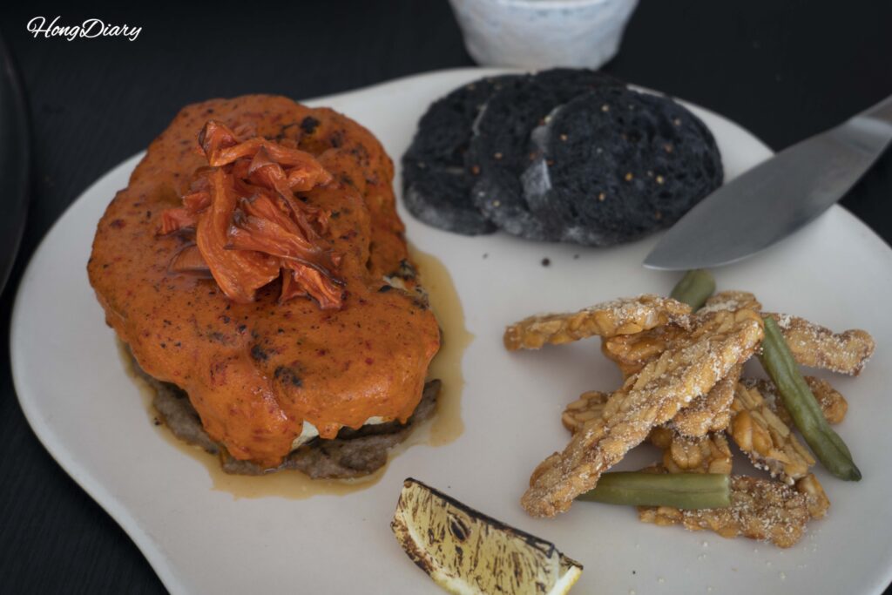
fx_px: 1487
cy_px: 298
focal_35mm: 60
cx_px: 446
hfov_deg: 33.4
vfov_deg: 22.6
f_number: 5.6
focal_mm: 60
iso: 400
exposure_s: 1/60
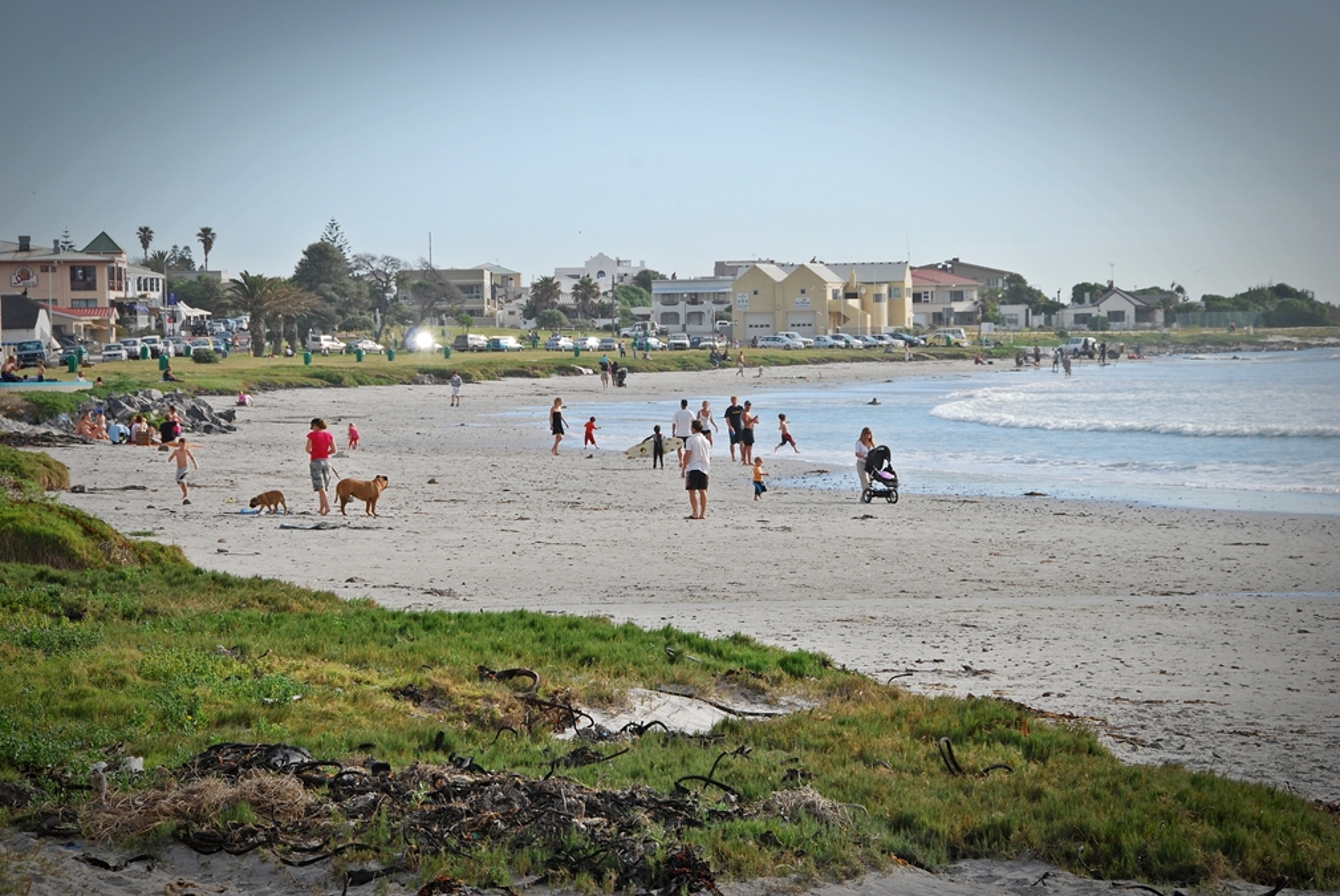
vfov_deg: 9.5
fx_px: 5383
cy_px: 452
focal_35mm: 145
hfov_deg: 14.2
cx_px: 667
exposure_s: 1/250
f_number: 11
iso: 200
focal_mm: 95
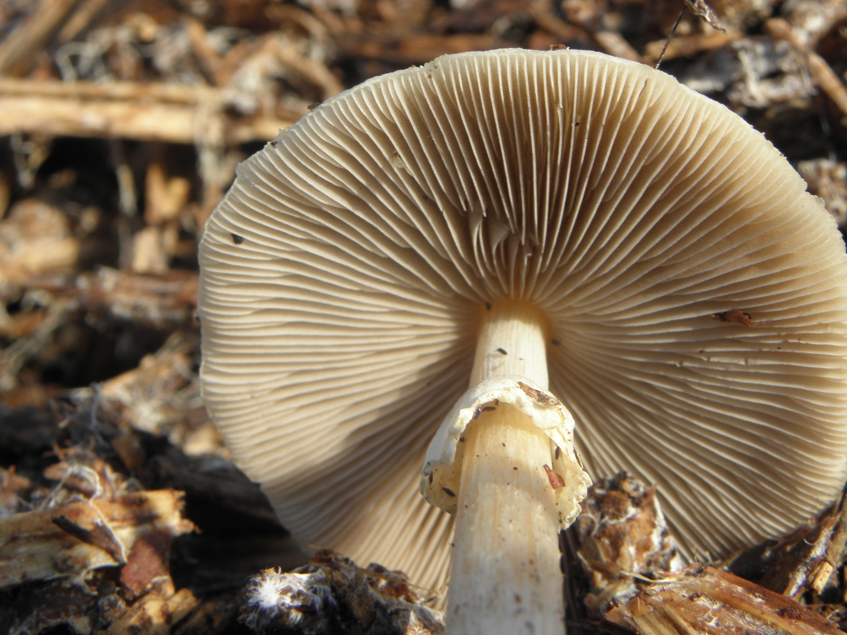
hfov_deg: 33.2
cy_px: 288
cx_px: 408
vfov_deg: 25.2
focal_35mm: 58
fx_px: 1419
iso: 64
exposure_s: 1/160
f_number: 5.6
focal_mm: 9.22
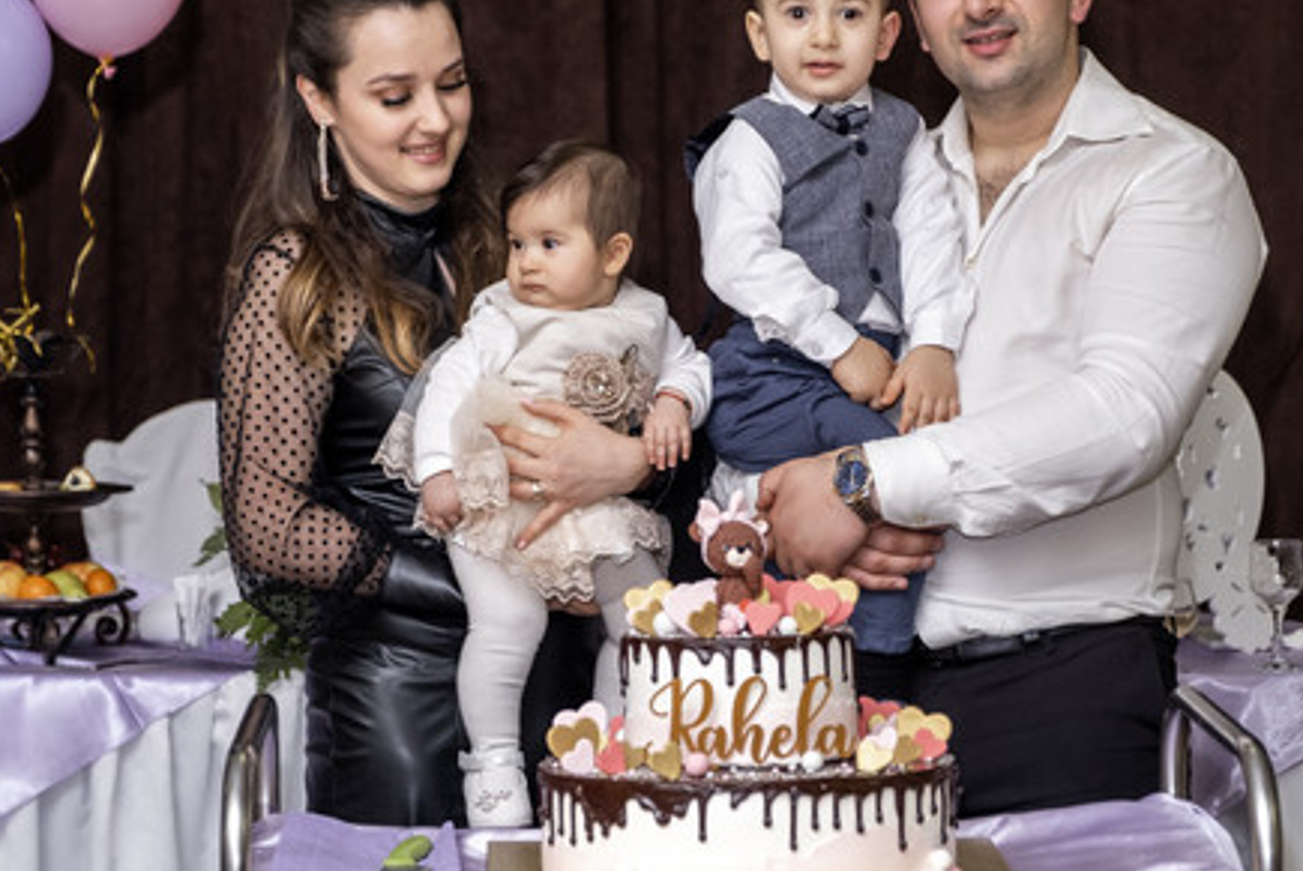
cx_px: 605
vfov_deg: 11.3
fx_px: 4420
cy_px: 319
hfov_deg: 16.8
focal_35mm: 122
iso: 1250
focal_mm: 55
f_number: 2.8
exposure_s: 1/160
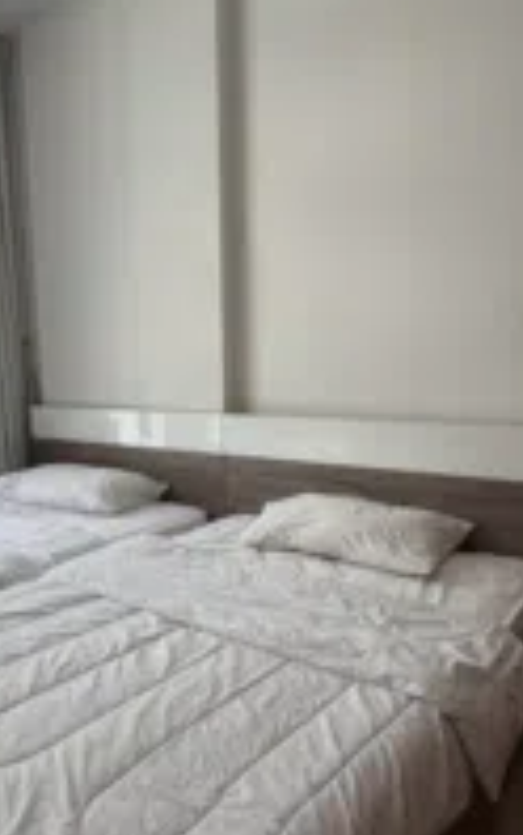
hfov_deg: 41.4
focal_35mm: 30
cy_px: 464
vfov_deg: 62.7
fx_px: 683
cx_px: 181
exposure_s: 1/121
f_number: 2.2
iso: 80
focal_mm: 2.22
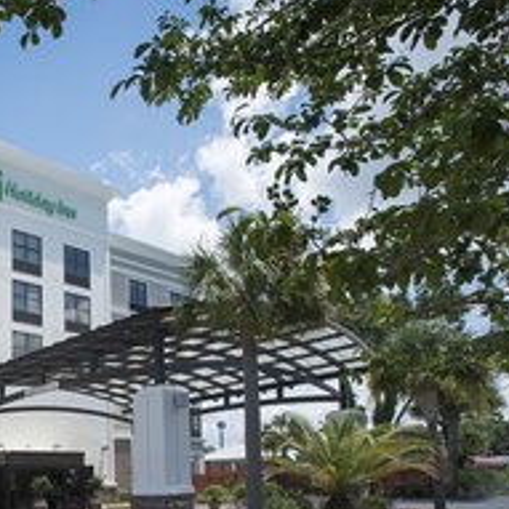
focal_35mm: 29
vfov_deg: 55.0
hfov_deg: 48.6
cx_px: 35
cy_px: 320
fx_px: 482
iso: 200
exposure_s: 1/500
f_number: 8
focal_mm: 17
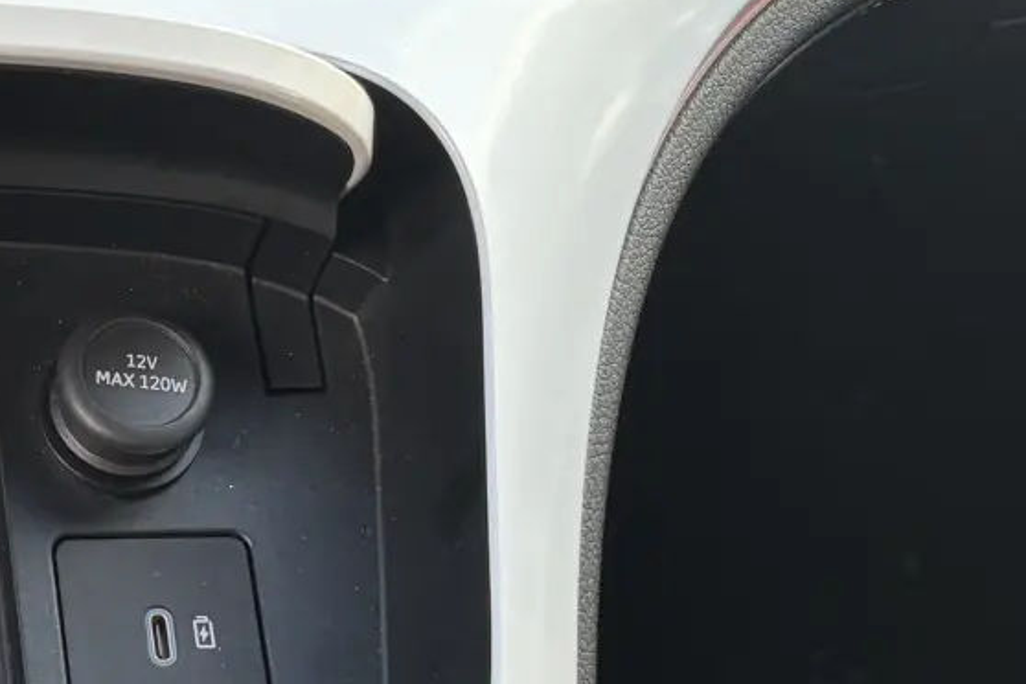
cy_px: 390
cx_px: -74
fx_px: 2650
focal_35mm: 93
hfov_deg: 20.9
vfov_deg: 14.7
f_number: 1.6
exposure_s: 1/120
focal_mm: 5.96
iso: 64
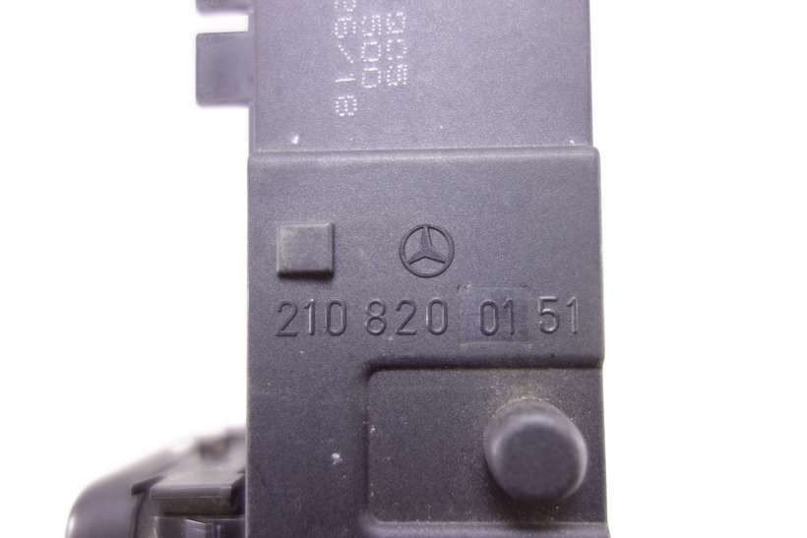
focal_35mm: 28
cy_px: 269
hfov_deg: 65.5
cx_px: 404
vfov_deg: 46.4
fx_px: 628
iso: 125
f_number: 1.8
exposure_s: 1/50
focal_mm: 10.4
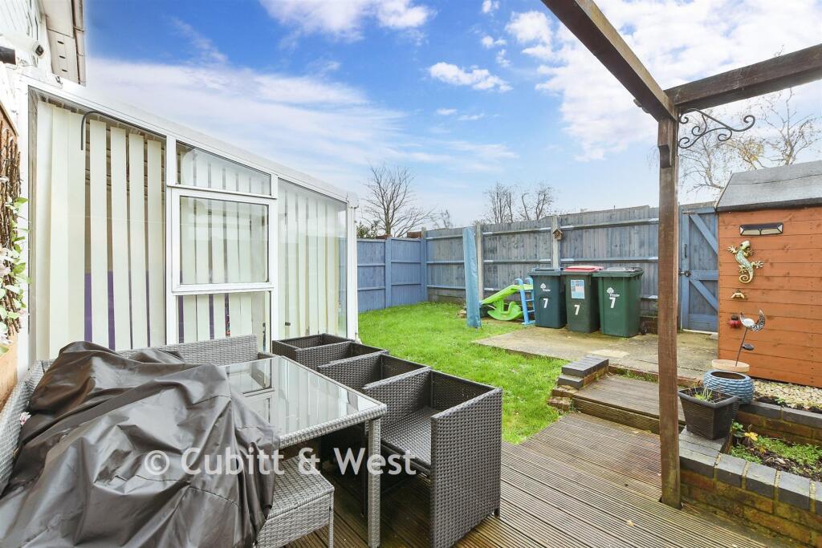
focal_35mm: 15
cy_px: 274
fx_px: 343
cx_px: 411
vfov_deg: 77.3
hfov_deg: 100.4
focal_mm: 10
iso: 160
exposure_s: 1/40
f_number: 8
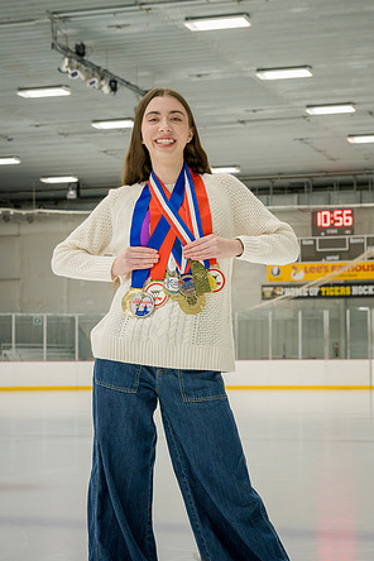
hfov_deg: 17.9
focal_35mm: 76
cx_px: 188
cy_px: 278
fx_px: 1184
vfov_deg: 26.7
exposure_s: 1/250
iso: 3200
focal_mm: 75
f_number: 8
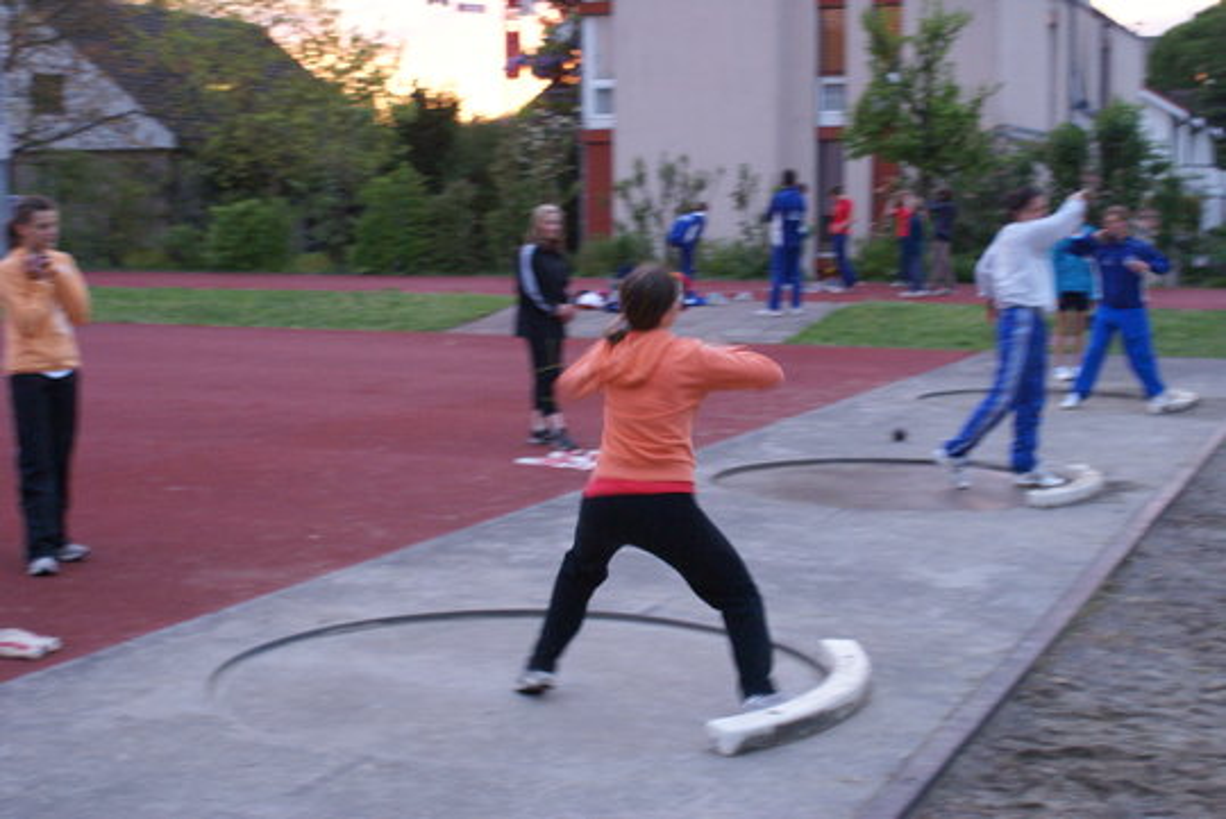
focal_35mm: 52
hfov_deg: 37.8
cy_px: 410
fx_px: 1789
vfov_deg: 25.8
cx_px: 613
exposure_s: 1/30
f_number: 5.6
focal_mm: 35
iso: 800
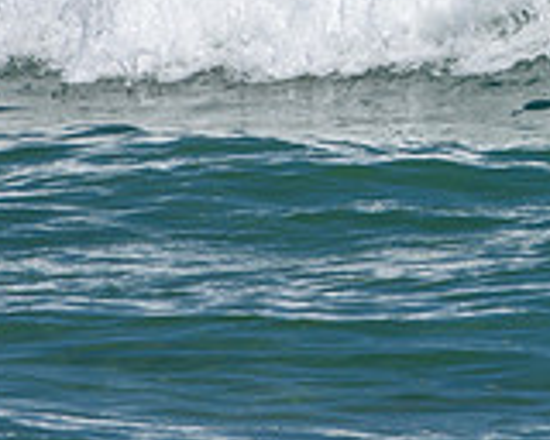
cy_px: -187
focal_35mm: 1071
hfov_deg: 1.8
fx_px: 17434
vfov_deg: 1.4
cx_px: 921
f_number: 5.6
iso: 200
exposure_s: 1/2000
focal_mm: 210
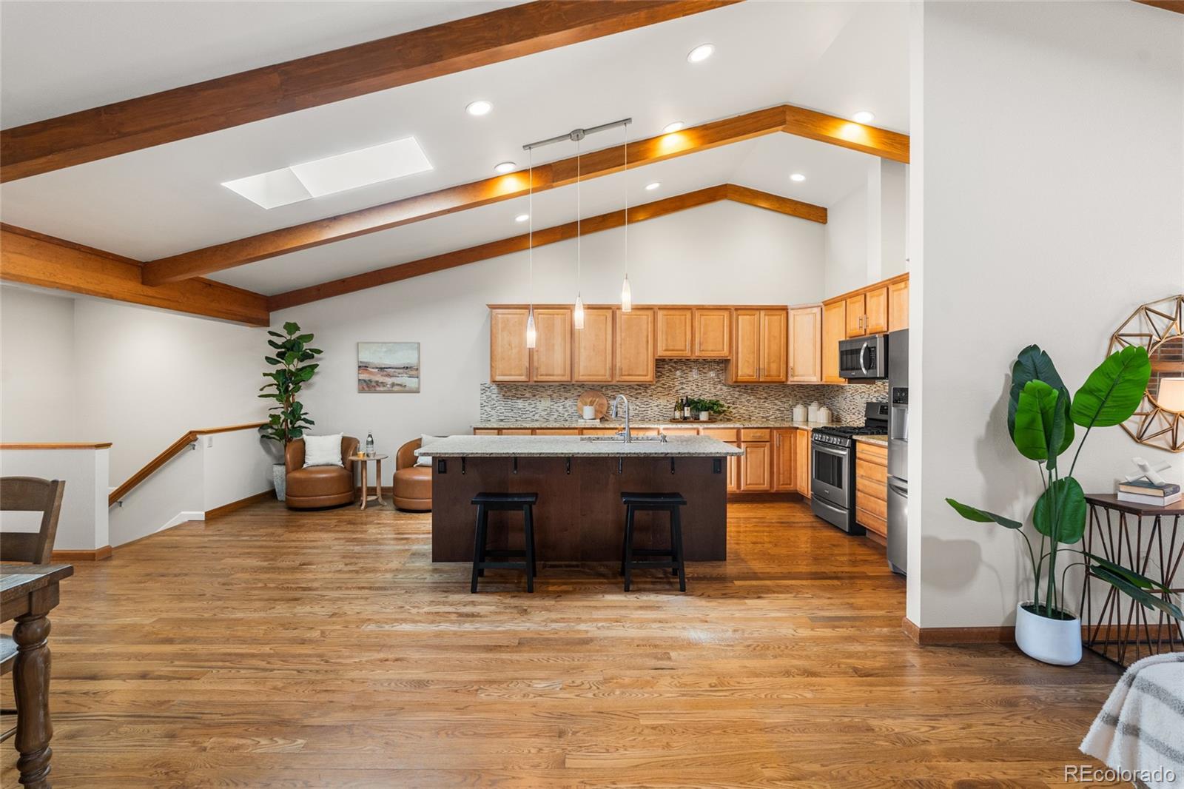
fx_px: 526
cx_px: 592
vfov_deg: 73.7
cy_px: 394
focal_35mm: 16
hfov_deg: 96.7
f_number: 8
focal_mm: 16
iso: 640
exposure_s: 1/8
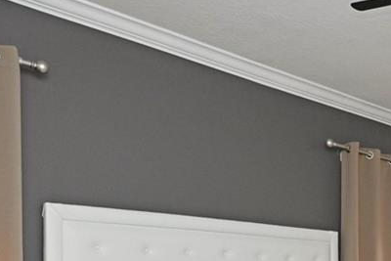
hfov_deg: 33.0
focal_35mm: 56
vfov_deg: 22.9
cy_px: 283
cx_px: 380
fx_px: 608
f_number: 9
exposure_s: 1/60
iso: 800
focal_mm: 14
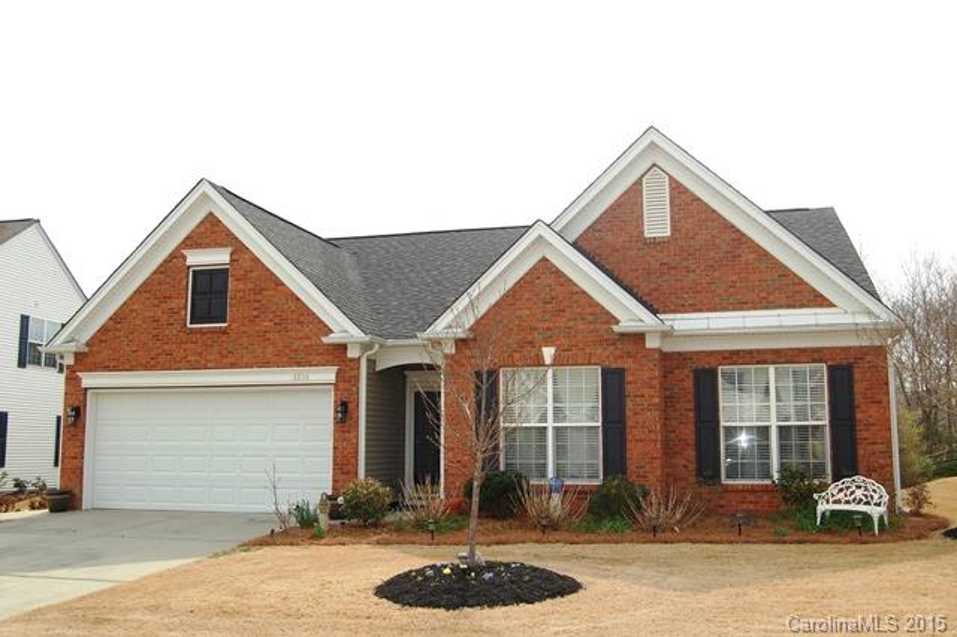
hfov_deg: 55.1
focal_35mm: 34
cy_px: 318
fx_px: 917
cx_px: 478
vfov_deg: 38.3
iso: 200
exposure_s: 1/500
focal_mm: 23
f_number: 7.1
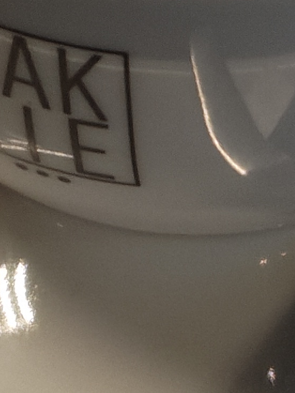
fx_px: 3158
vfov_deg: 7.0
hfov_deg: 5.3
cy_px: -223
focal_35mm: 278
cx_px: 169
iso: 809
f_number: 1.88
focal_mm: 5.56
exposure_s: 1/100
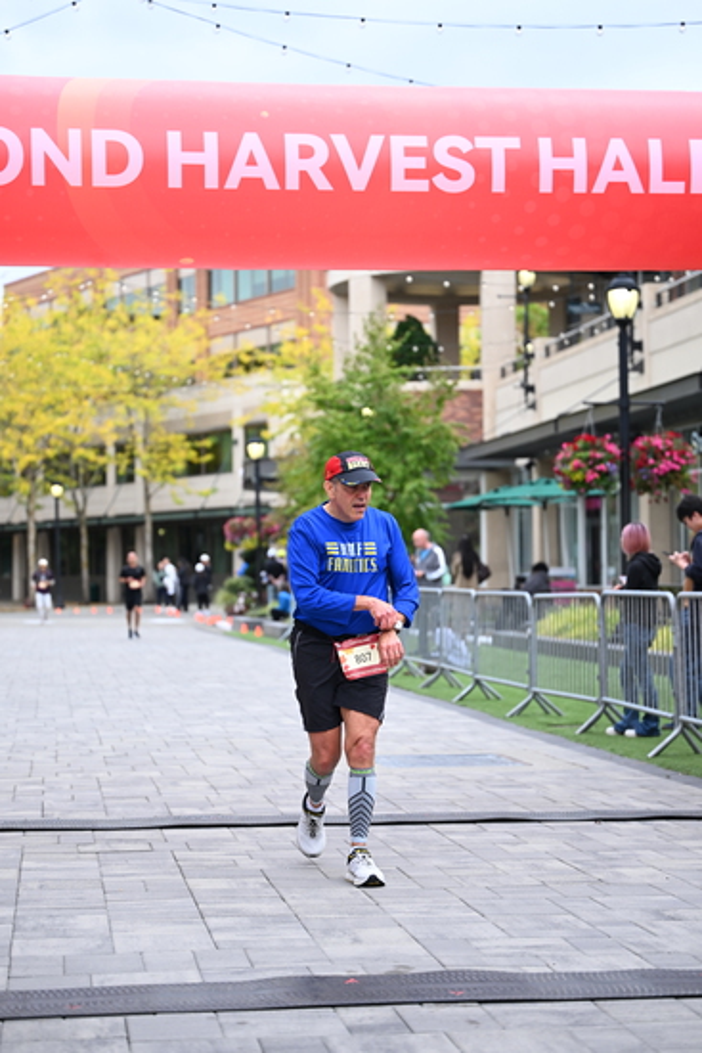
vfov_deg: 28.8
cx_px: 351
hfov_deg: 19.5
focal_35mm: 70
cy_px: 526
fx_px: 2046
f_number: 2.8
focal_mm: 70
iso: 640
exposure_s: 1/2000
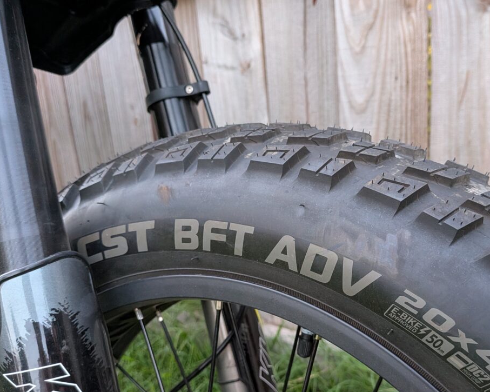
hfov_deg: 56.8
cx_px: 288
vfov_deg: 47.1
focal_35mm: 31
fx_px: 449
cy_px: 208
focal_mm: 4.53
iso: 1560
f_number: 1.7
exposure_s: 1/105
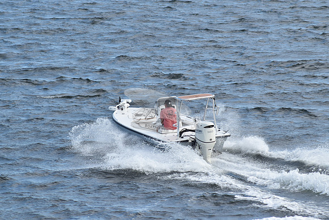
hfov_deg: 7.4
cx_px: 164
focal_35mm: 278
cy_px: 110
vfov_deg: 5.0
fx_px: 2537
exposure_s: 1/1000
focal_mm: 185
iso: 400
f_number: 8
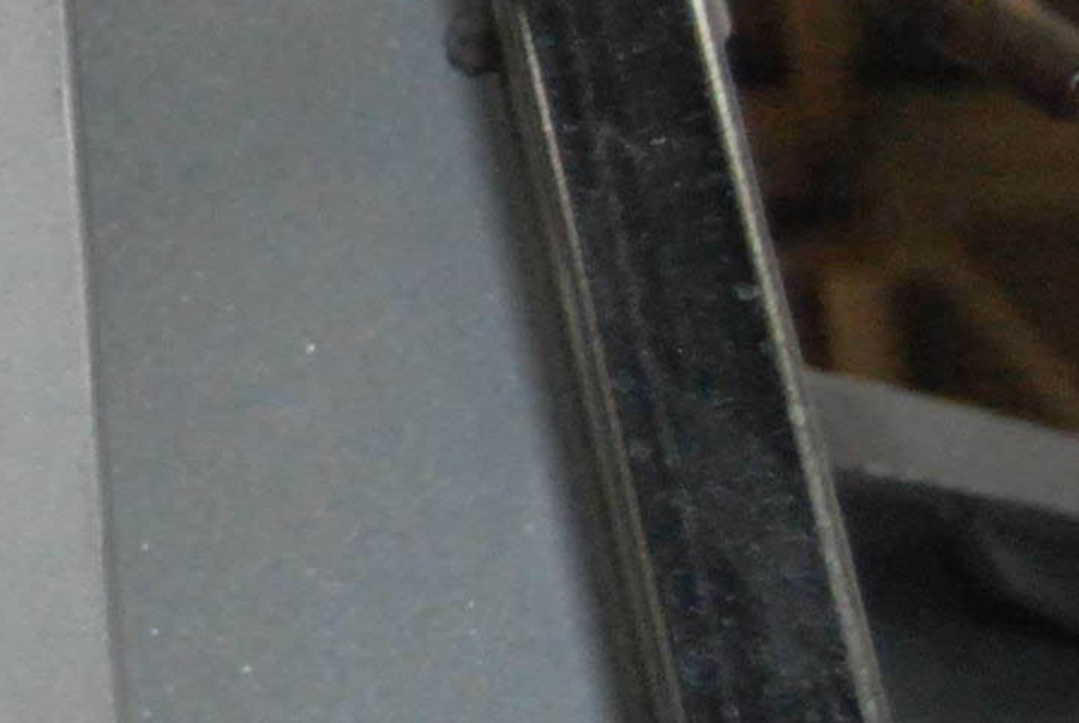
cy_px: -189
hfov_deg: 7.6
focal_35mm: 251
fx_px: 7525
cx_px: -1605
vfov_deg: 5.5
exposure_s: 1/60
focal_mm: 31
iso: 1000
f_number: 5
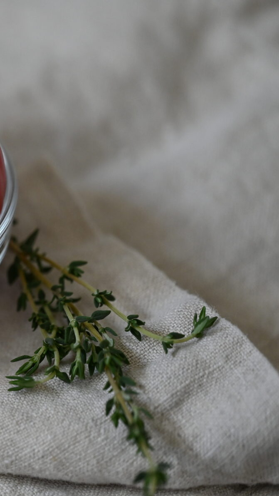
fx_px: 3102
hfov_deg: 5.1
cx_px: -220
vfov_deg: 9.1
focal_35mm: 236
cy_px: 300
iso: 900
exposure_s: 1/125
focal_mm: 105
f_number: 3
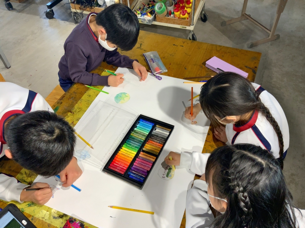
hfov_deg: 61.7
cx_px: 152
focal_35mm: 29
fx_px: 256
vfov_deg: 48.2
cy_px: 114
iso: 40
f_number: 1.8
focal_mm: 3
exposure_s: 1/122
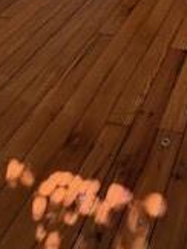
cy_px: -165
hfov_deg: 24.7
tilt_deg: -6.4
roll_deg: -0.1
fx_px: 397
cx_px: 207
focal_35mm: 55
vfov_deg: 23.7
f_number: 2.2
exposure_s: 1/121
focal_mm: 2.22
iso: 125
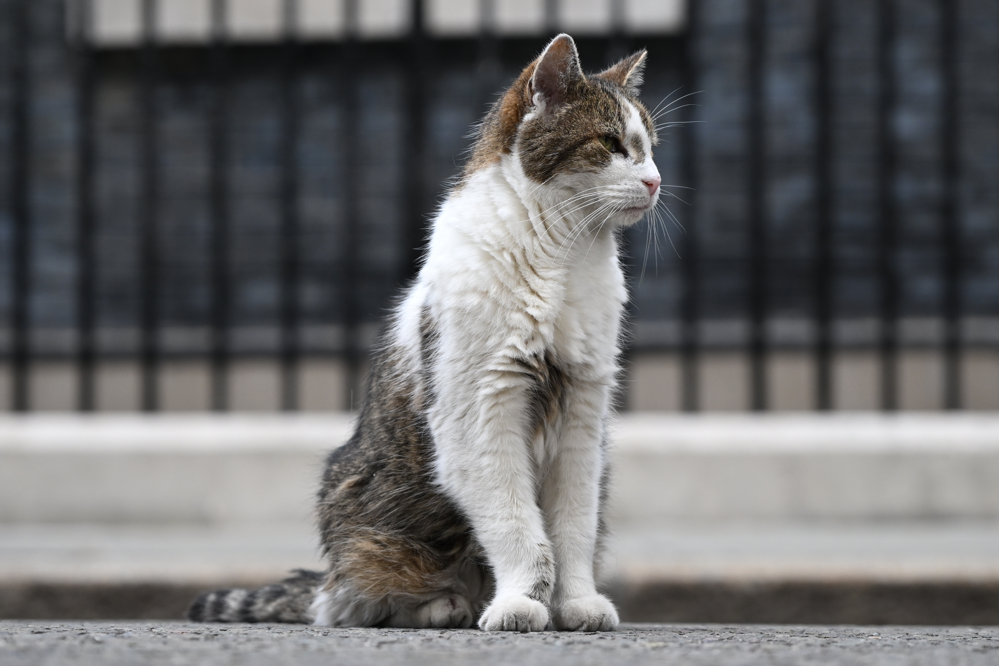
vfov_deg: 8.0
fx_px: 4744
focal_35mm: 171
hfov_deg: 12.0
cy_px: 337
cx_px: 513
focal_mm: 110
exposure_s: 1/800
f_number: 4
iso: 500
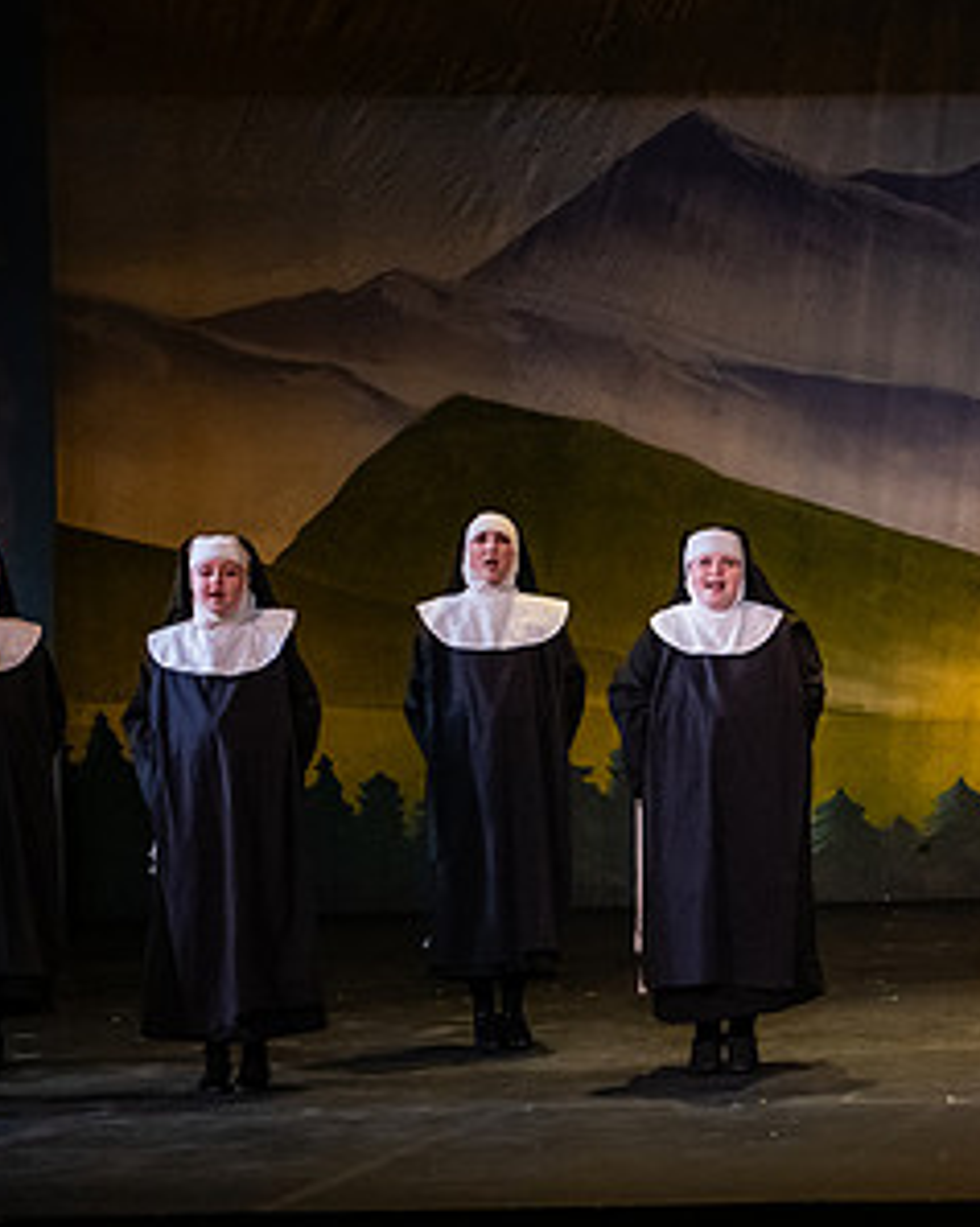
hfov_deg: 11.8
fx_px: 4645
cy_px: 624
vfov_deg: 15.0
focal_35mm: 128
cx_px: 1104
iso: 4000
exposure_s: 1/200
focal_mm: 70
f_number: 3.2
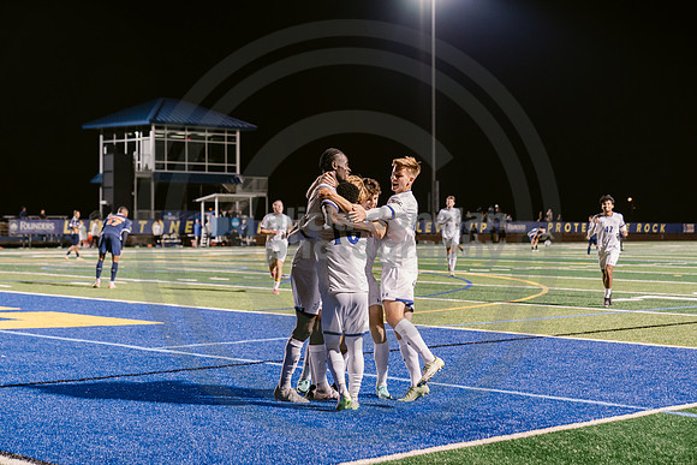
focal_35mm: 70
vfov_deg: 19.5
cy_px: 232
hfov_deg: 28.8
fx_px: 1356
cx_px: 348
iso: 2500
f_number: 3.2
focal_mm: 70
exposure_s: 1/250
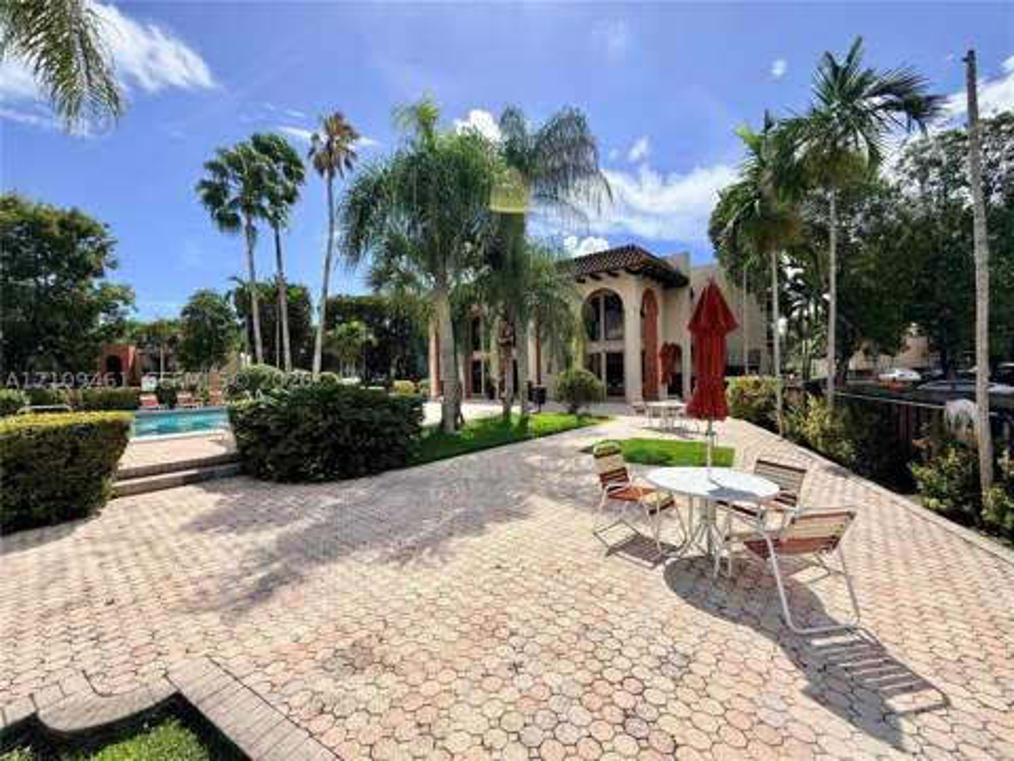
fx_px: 410
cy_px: 380
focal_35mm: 14
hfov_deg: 102.1
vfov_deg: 85.7
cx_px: 507
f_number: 2.2
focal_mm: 2.22
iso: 50
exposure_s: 1/2611
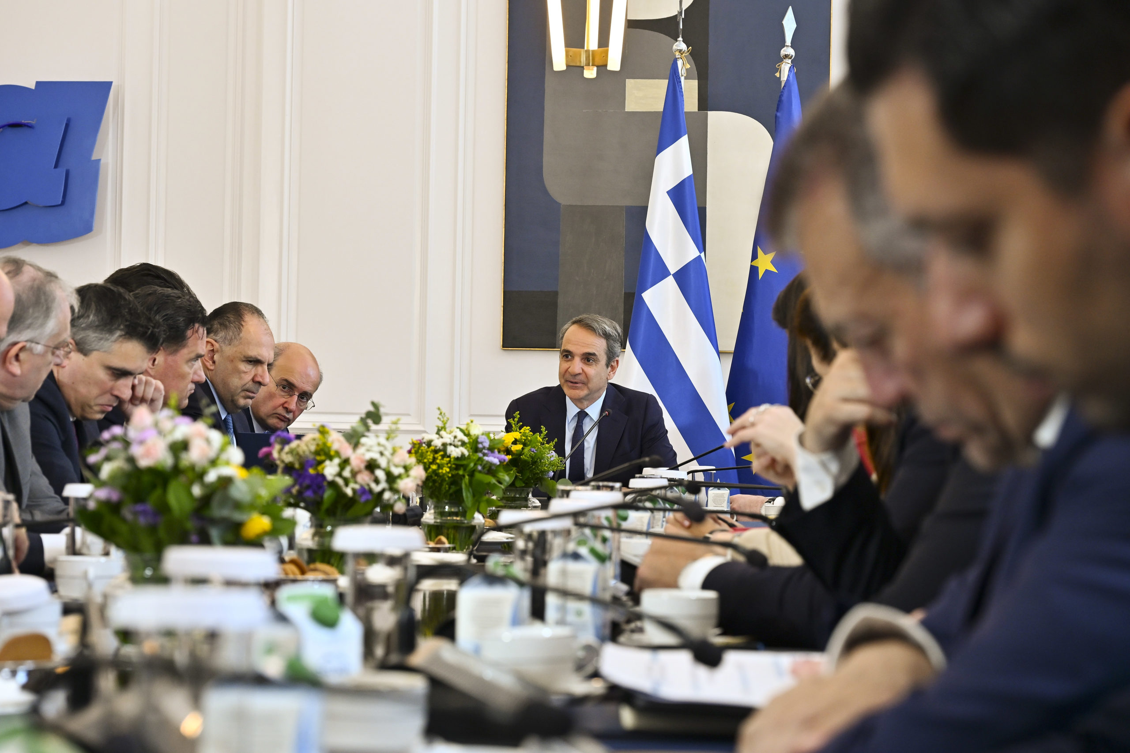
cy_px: 376
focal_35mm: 86
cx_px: 565
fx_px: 2699
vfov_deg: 15.9
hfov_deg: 23.6
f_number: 6.3
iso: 1250
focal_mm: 86
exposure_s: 1/125
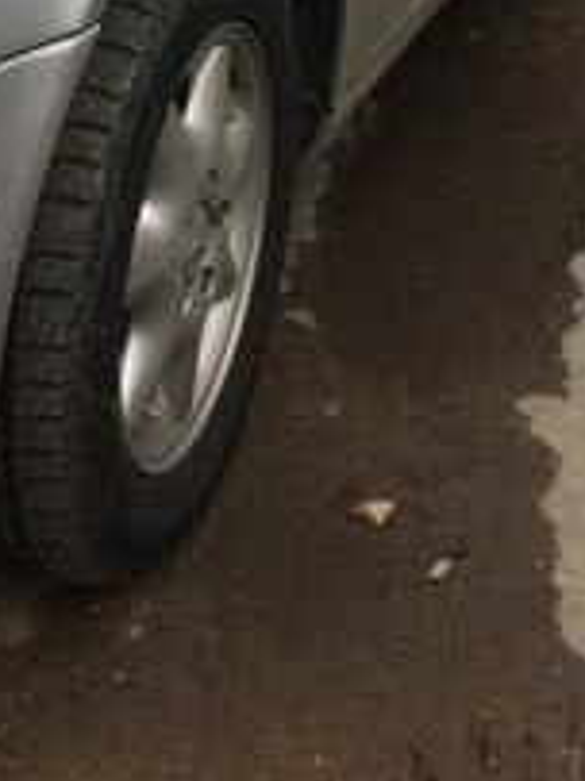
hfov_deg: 20.4
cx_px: 77
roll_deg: -0.5
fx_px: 1602
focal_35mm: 71
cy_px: -139
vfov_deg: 24.9
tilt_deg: -14.0
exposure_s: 1/423
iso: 32
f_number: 2.2
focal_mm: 4.15
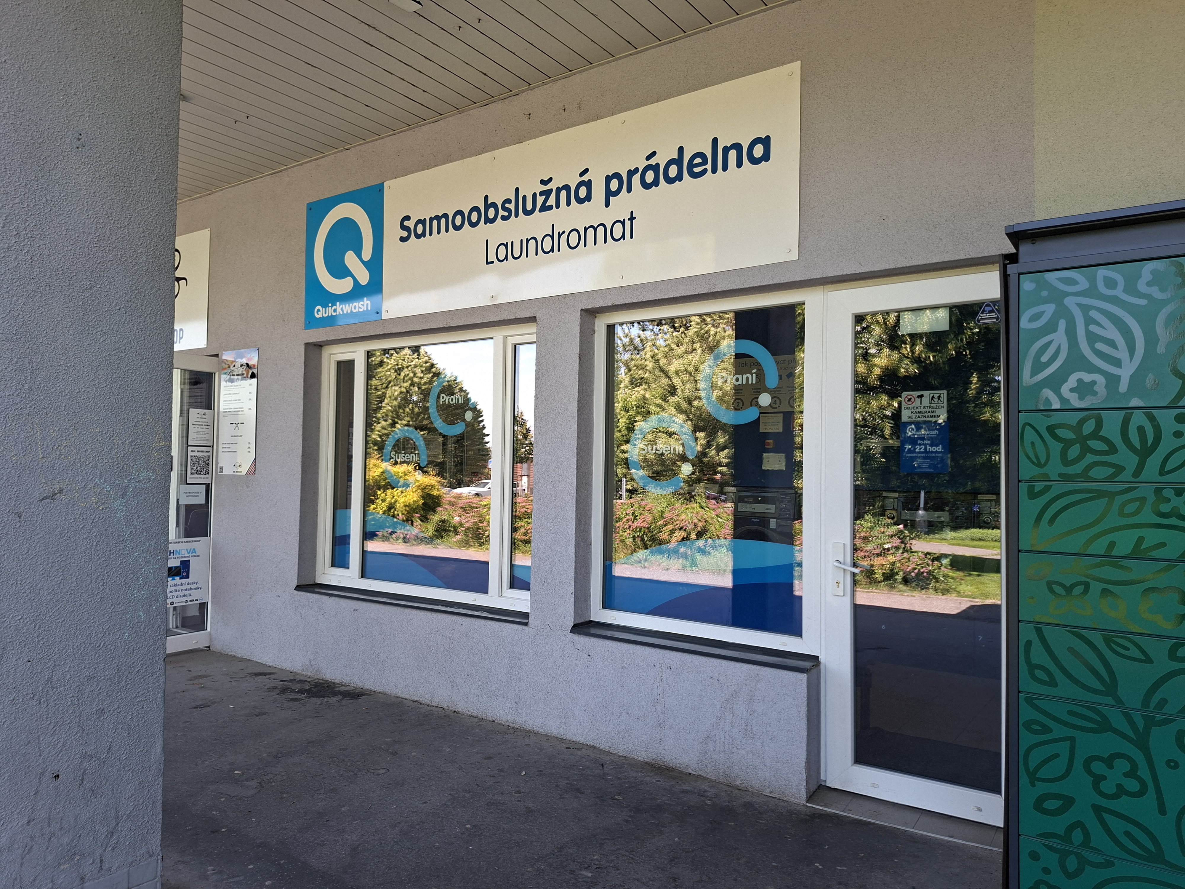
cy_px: 444
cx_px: 592
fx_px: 787
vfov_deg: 58.9
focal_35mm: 23
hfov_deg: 73.9
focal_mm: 5.54
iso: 50
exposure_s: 1/128
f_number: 1.8
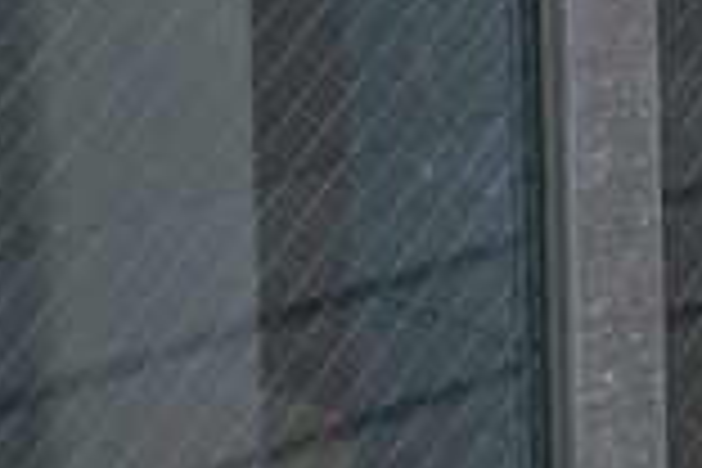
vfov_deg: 6.9
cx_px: 1980
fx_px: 3588
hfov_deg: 9.3
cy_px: -819
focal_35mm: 184
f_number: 1.73
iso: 61
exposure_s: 1/99.9
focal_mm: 4.38
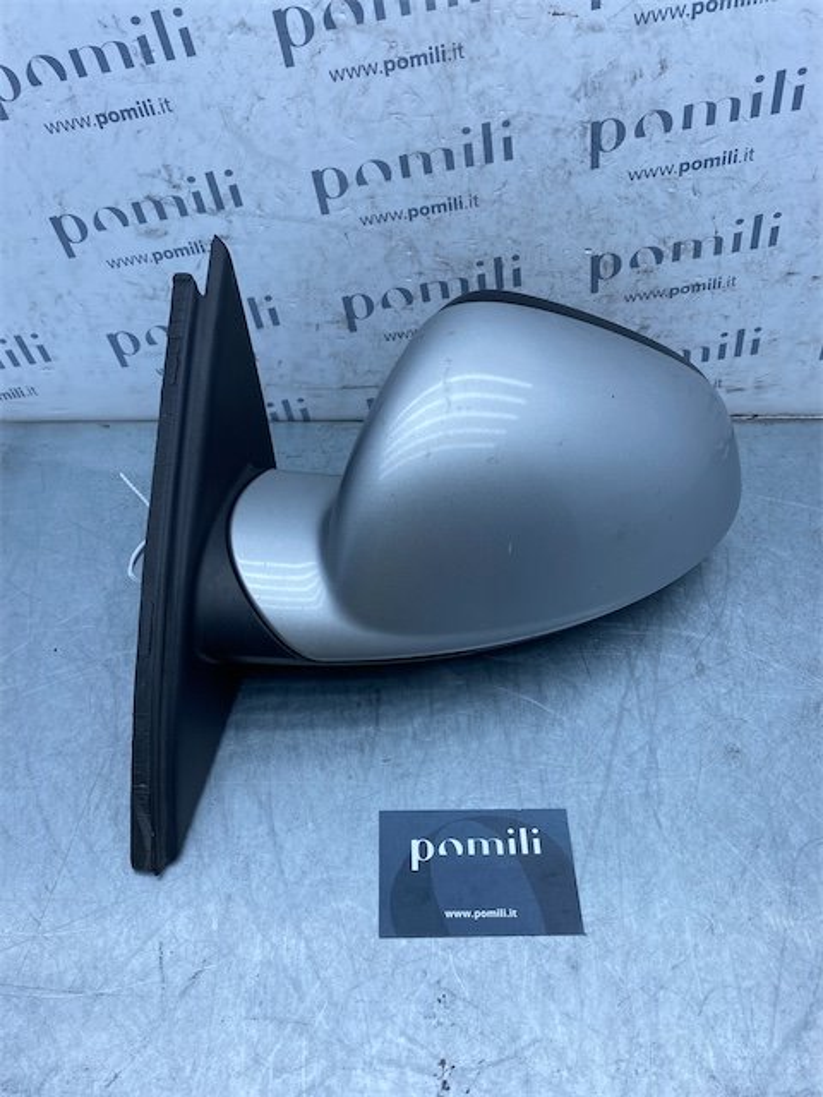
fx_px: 824
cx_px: 412
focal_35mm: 26
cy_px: 548
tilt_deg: -47.8
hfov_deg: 53.1
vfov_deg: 67.3
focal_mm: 4.25
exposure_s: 1/1025
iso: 32
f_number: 1.8
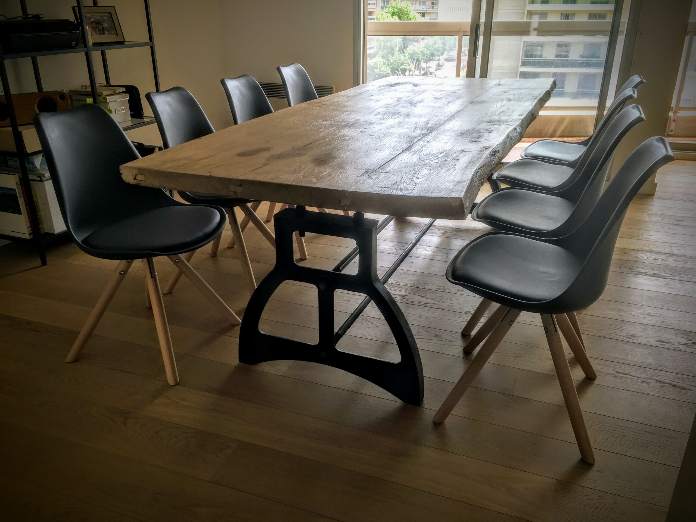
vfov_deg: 48.2
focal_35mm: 29
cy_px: 261
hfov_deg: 61.7
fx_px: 583
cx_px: 348
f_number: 2.2
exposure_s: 1/151
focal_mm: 4.15
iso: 25
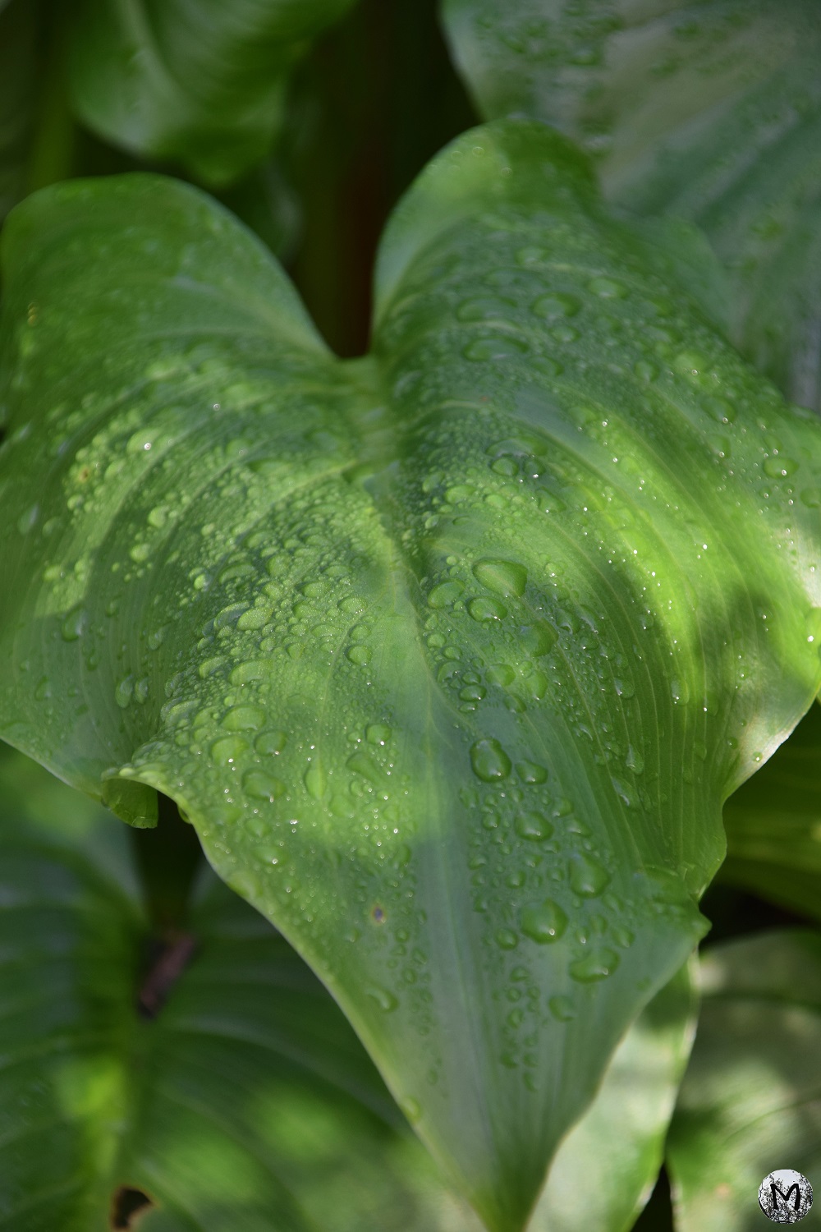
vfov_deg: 11.2
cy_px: 616
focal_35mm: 183
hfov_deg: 7.5
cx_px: 410
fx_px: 6260
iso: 400
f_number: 7.1
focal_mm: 122
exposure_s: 1/200
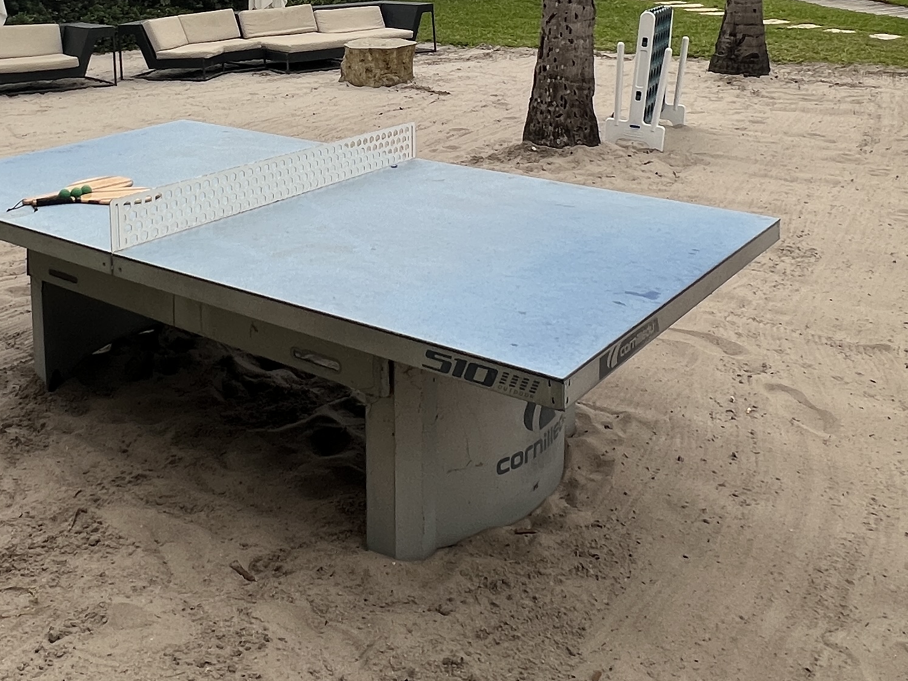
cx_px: 321
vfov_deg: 37.5
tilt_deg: -5.0
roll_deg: +1.0
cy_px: 44
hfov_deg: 51.9
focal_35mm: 35
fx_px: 918
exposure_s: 1/132
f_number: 1.8
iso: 32
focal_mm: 1.57
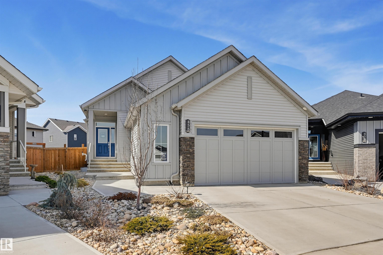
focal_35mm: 22
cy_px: 128
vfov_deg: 56.1
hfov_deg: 77.4
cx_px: 192
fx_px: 239
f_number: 8
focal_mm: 22.5
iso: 400
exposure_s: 1/2500
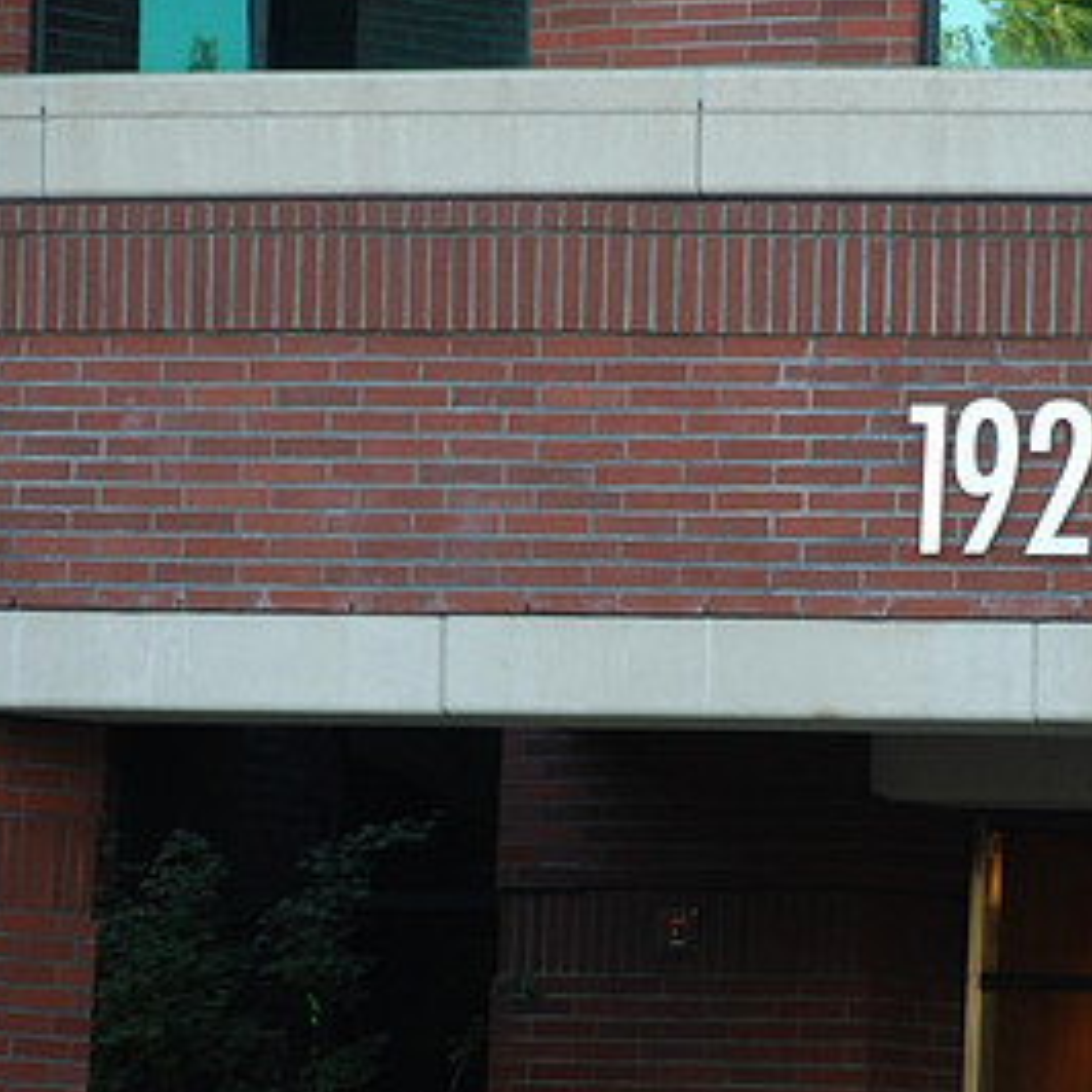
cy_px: 577
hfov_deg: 5.0
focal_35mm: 348
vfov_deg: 5.0
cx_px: 936
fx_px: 12418
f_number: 5.6
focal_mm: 125
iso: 320
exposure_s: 1/100
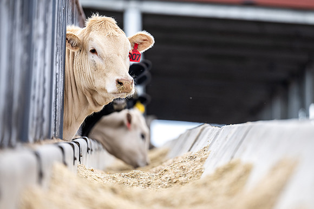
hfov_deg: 8.6
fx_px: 2094
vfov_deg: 5.7
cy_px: 112
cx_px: 188
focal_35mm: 240
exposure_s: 1/2000
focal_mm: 200
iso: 500
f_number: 2.8
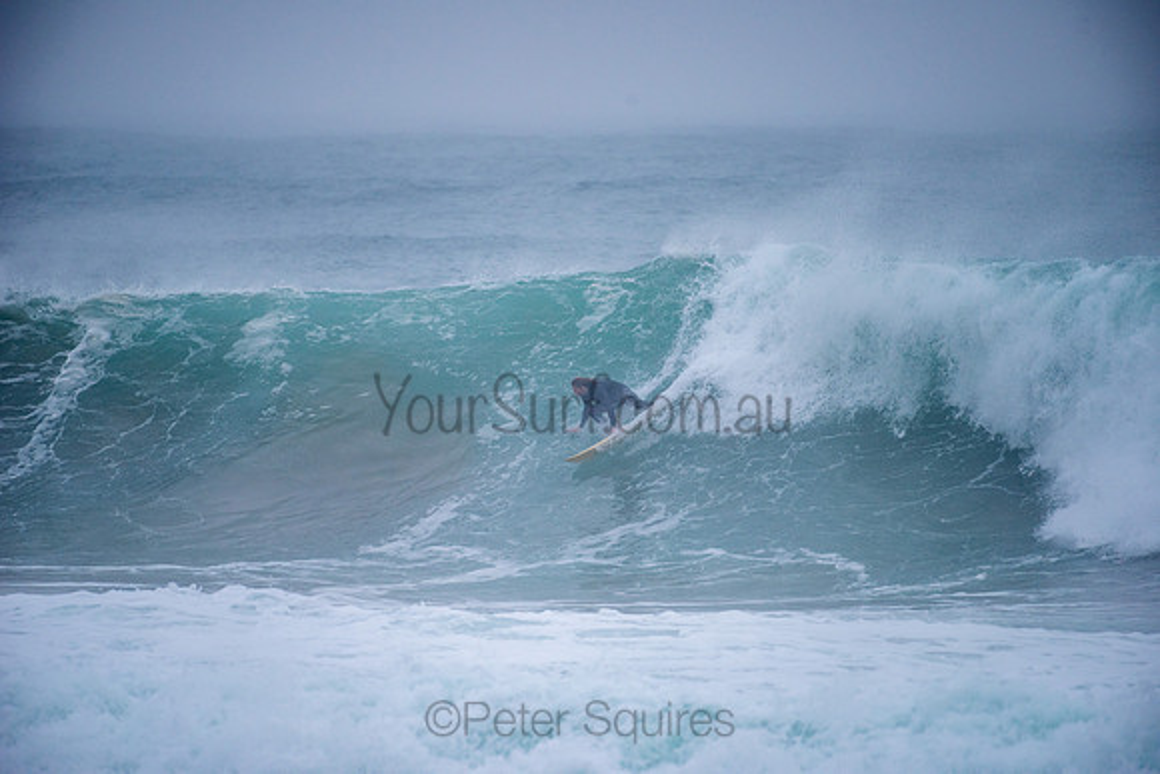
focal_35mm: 500
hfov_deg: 4.1
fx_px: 16114
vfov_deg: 2.8
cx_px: 580
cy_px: 387
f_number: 5.6
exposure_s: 1/1000
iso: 400
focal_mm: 500
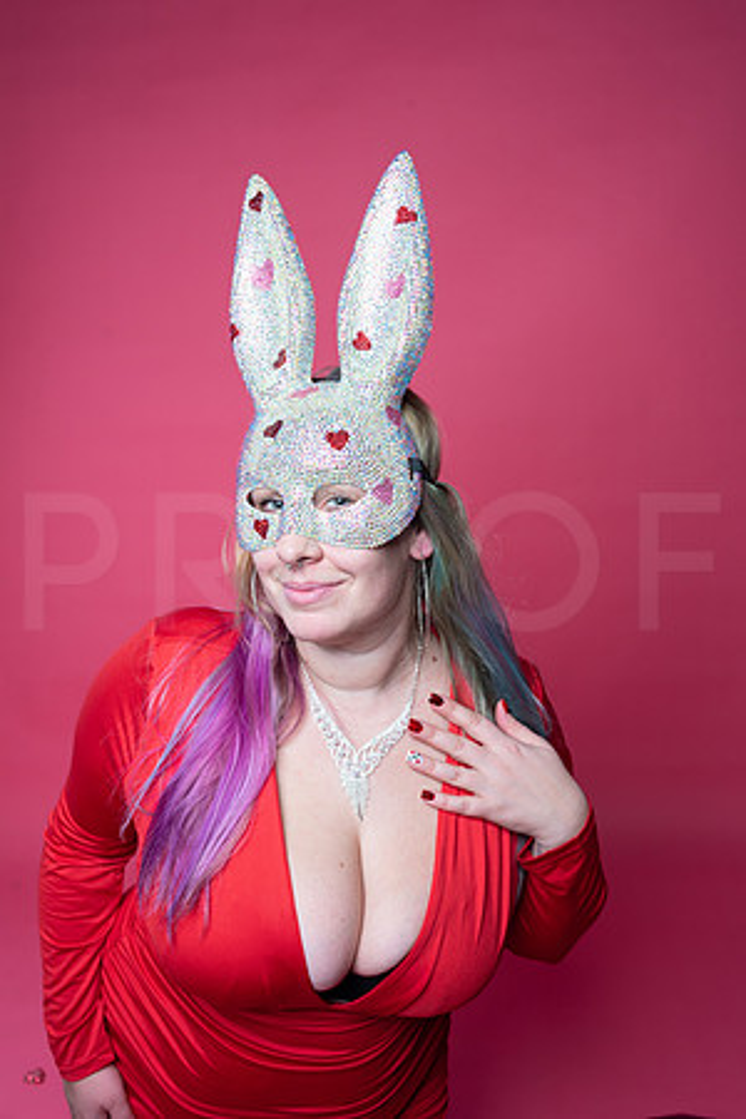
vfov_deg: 54.4
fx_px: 1088
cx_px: 373
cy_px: 560
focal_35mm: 35
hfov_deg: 37.9
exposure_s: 1/160
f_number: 8
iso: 100
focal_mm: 35
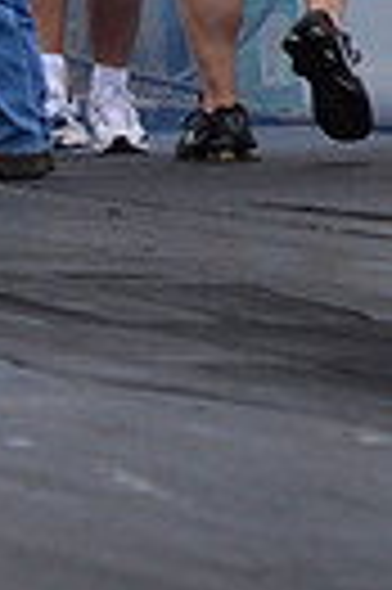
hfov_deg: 1.0
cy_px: -54
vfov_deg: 1.6
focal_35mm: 1330
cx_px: -910
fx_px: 21779
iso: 1000
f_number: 6.3
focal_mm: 200
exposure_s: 1/2500
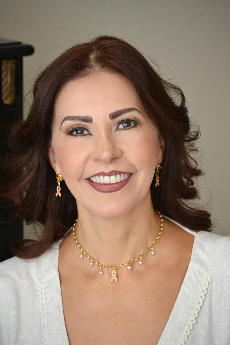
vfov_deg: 13.0
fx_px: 1509
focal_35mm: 158
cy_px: 172
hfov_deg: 8.7
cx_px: 115
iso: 1800
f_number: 4.5
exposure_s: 1/125
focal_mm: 105
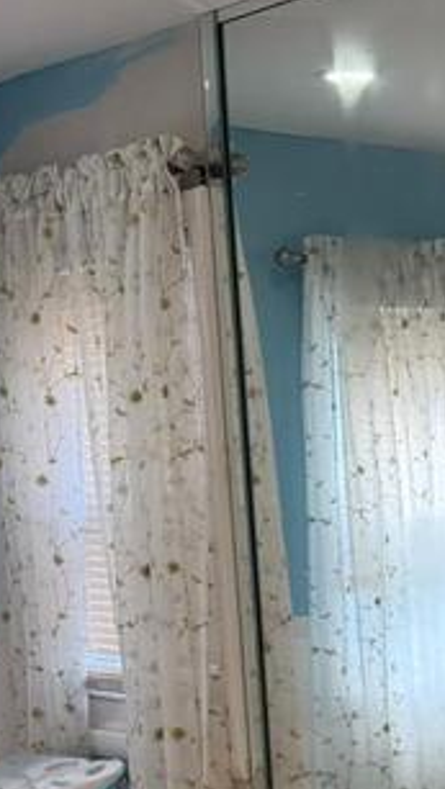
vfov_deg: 21.6
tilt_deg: -12.4
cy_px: 923
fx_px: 1927
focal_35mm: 92
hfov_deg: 13.0
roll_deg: +2.4
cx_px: 427
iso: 125
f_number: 1.78
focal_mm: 6.76
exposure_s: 1/182
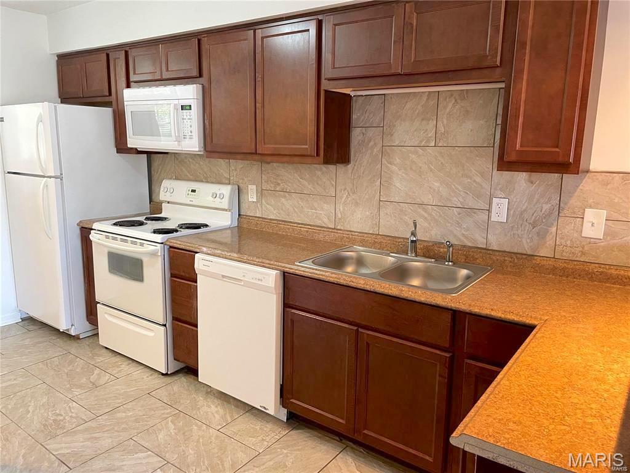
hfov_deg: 67.3
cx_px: 315
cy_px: 236
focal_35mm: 26
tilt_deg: -10.3
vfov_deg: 53.1
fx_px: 473
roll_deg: -0.5
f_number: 1.6
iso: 250
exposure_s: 1/60
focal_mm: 4.2
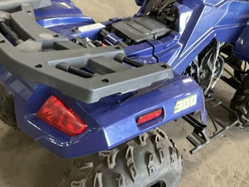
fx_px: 273
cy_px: 77
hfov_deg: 48.6
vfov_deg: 37.6
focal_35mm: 38
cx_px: 96
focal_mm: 3
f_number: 1.8
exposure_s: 1/40
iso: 250
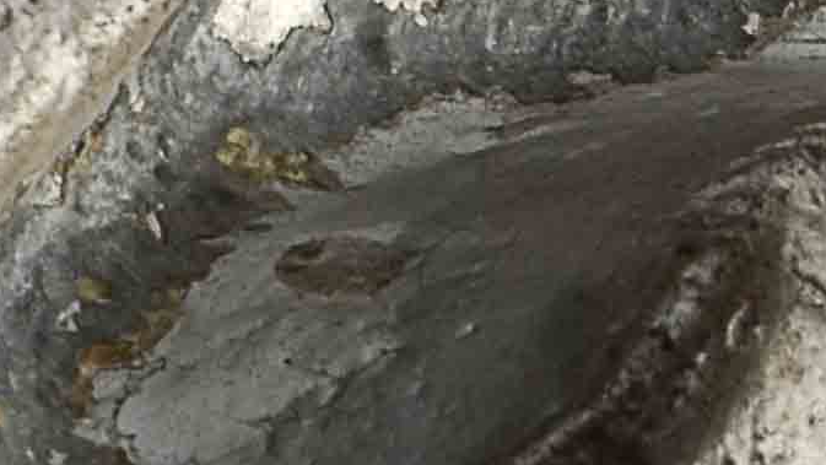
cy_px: -908
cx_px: 1997
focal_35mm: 551
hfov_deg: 3.9
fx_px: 12071
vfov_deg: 2.2
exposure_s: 1/80
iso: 100
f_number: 18
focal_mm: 48
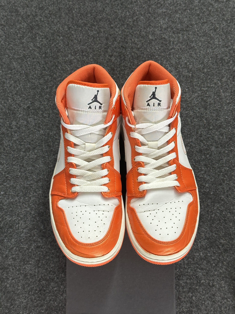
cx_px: 118
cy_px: 157
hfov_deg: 30.3
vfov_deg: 39.7
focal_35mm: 48
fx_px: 434
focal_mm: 6.86
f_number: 1.78
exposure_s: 1/50
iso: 200
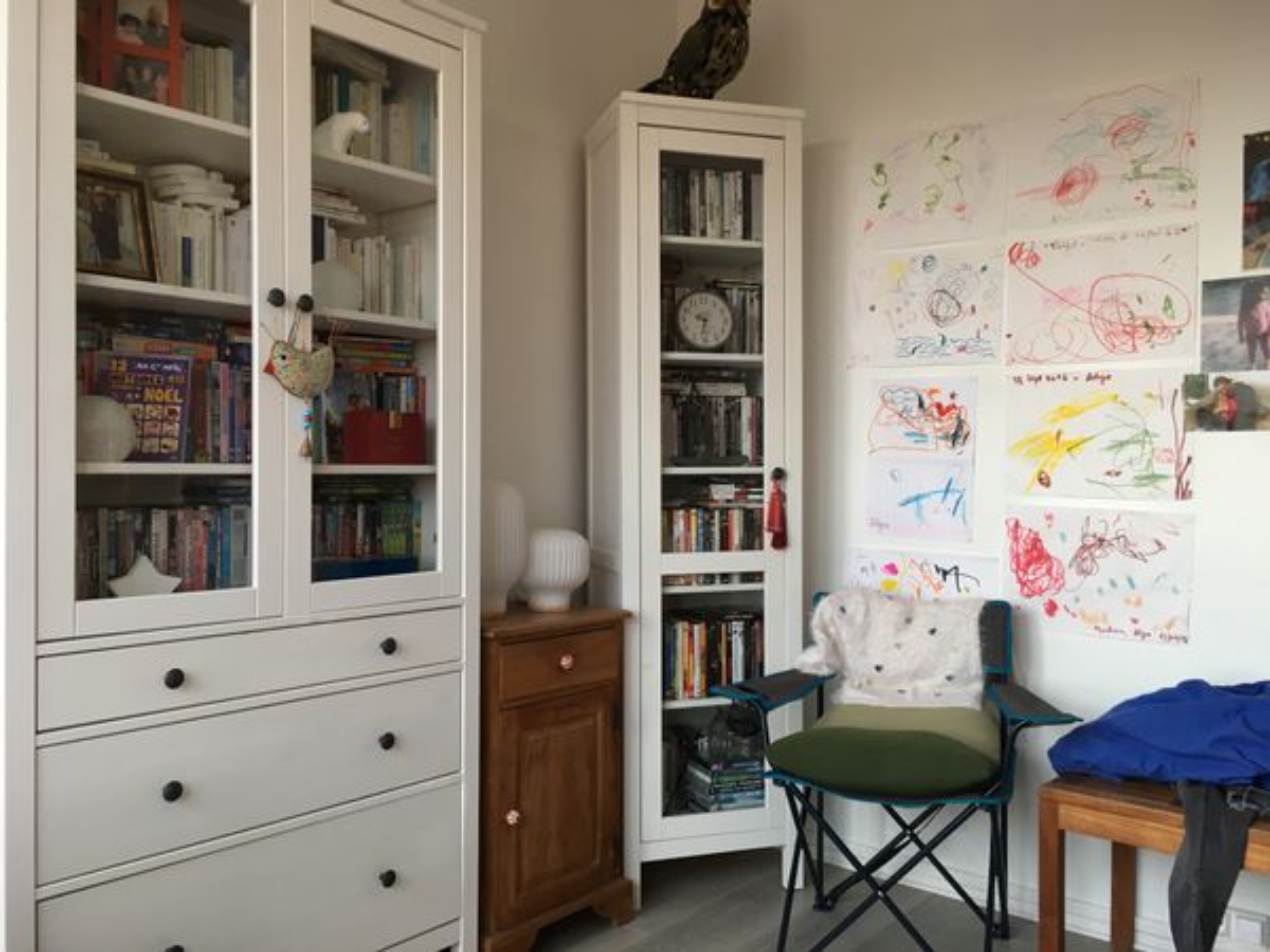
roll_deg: -0.1
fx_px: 1064
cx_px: 635
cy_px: 476
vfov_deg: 48.2
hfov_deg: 61.7
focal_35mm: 29
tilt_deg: -1.6
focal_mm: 4.15
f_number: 2.2
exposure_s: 1/33
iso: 64
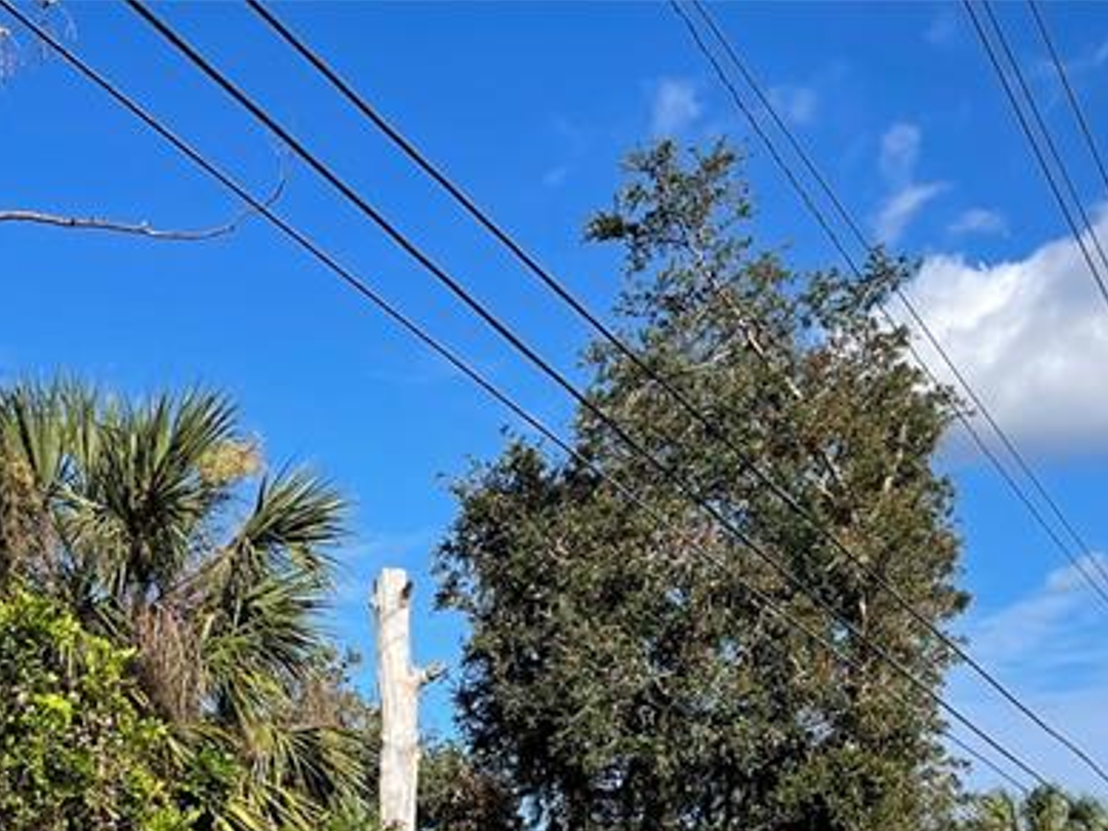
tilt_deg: +0.4
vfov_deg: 20.3
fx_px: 2113
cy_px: 1094
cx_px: 154
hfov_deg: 28.5
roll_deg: +1.6
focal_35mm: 66
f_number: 1.6
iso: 32
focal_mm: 5.1
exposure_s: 1/2717
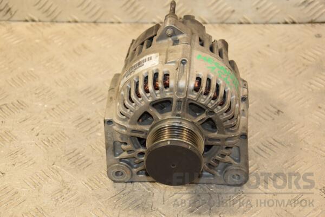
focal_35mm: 87
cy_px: 108
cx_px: 162
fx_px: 785
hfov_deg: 23.4
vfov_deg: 15.7
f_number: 5
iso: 800
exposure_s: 1/100
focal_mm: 58
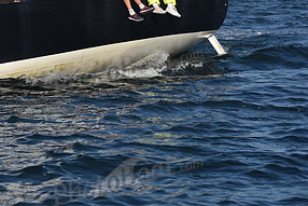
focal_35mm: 142
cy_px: 28
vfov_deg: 9.6
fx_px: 1215
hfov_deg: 14.2
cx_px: -3
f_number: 5
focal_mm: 70
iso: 250
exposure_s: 1/1600
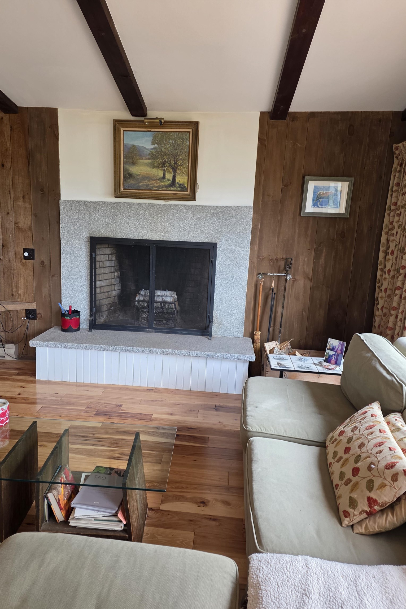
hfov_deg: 53.1
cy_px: 305
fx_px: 406
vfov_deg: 73.7
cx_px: 191
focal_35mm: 24
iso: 160
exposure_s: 1/120
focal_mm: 6.25
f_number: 1.7
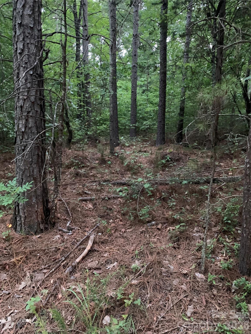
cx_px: 126
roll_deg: -1.3
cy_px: 167
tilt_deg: -8.5
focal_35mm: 26
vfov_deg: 67.3
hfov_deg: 53.1
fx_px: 251
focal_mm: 4.25
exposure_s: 1/26
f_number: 1.8
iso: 800
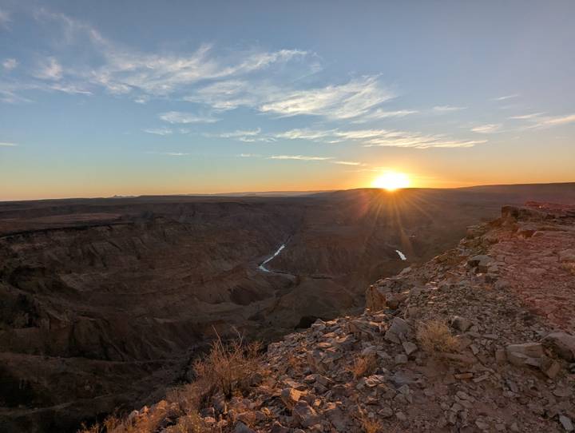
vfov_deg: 78.2
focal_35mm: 16
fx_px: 266
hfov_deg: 94.4
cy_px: 216
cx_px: 288
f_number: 2.2
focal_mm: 2.35
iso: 44
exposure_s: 1/1543
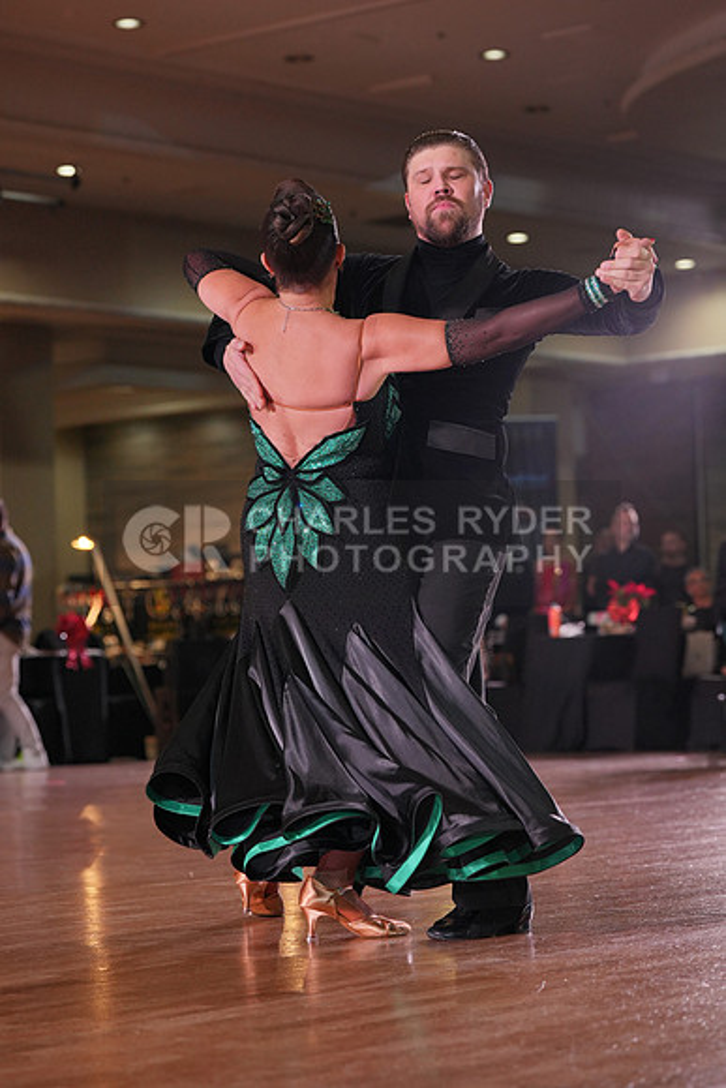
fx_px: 2781
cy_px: 544
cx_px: 363
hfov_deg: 14.9
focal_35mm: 92
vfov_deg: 22.1
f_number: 4
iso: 1250
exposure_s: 1/500
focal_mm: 92
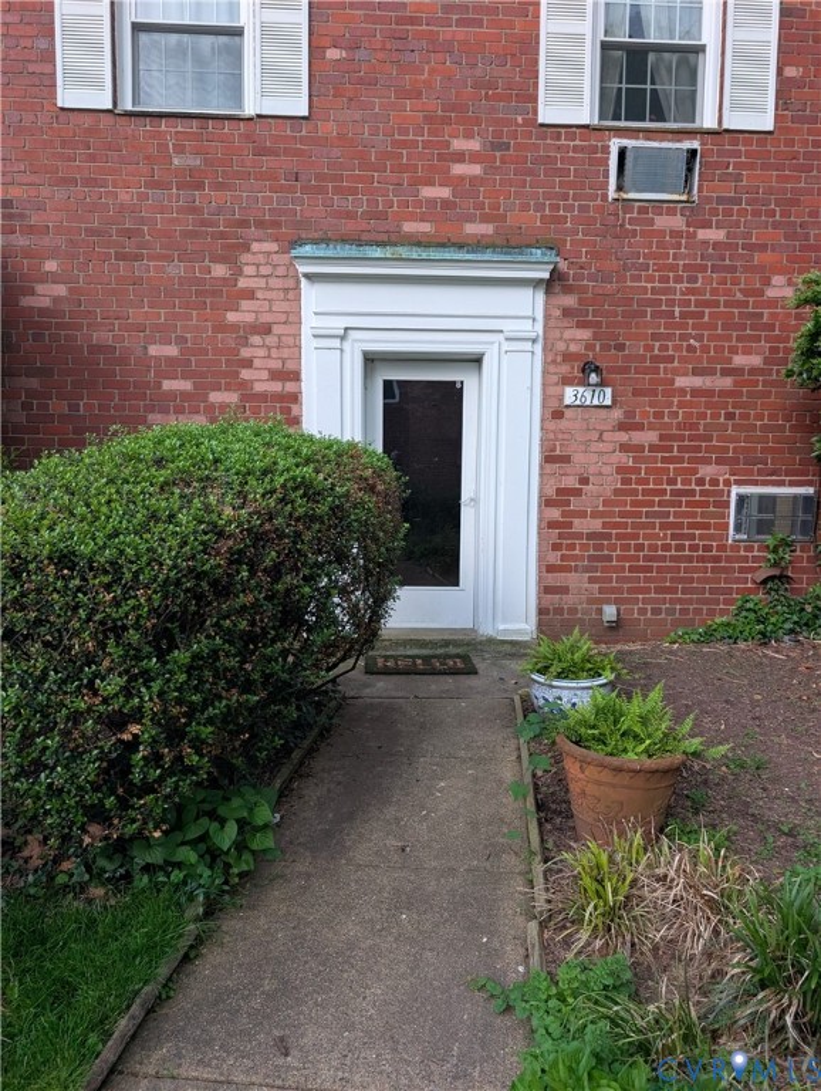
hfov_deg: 56.9
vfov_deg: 71.5
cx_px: 410
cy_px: 546
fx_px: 757
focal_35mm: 24
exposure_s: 1/659
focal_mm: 6.9
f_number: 1.68
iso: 617
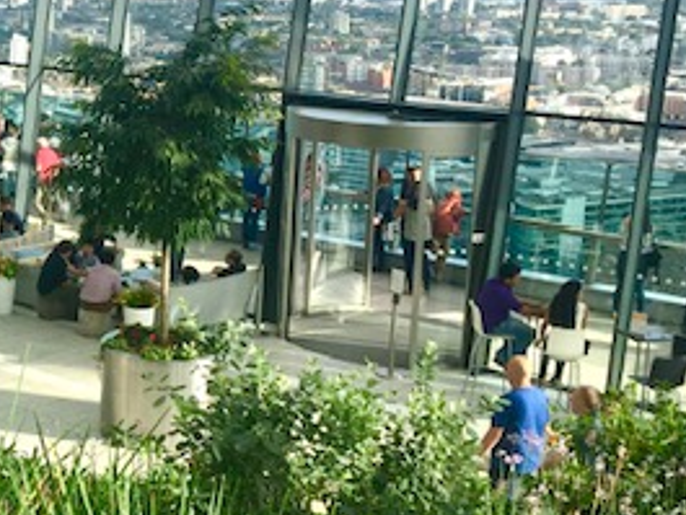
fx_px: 1388
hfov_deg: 25.9
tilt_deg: -10.3
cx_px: -52
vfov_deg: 21.0
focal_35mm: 70
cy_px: 210
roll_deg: -0.9
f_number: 2.2
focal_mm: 4.15
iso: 32
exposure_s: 1/807
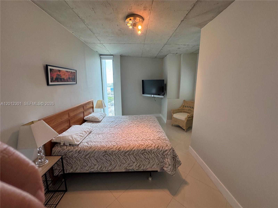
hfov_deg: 102.1
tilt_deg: -11.0
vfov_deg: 85.7
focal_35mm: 14
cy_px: 104
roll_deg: -0.2
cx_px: 139
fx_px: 112
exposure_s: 1/120
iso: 160
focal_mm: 2.22
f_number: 2.2
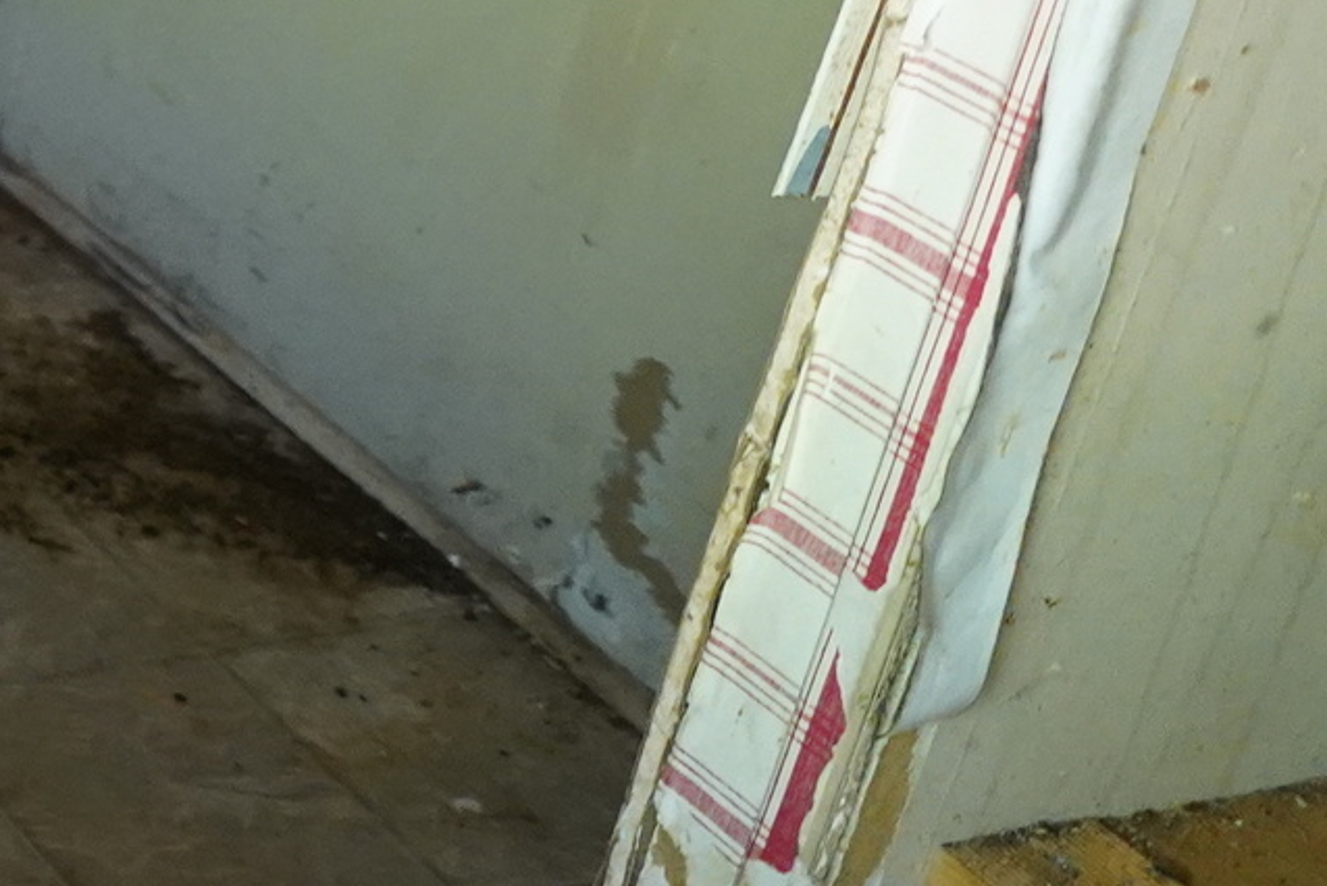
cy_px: -412
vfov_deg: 16.3
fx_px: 2839
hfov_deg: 17.1
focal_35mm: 77
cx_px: -1489
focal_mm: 16
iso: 5000
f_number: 2.8
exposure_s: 1/160
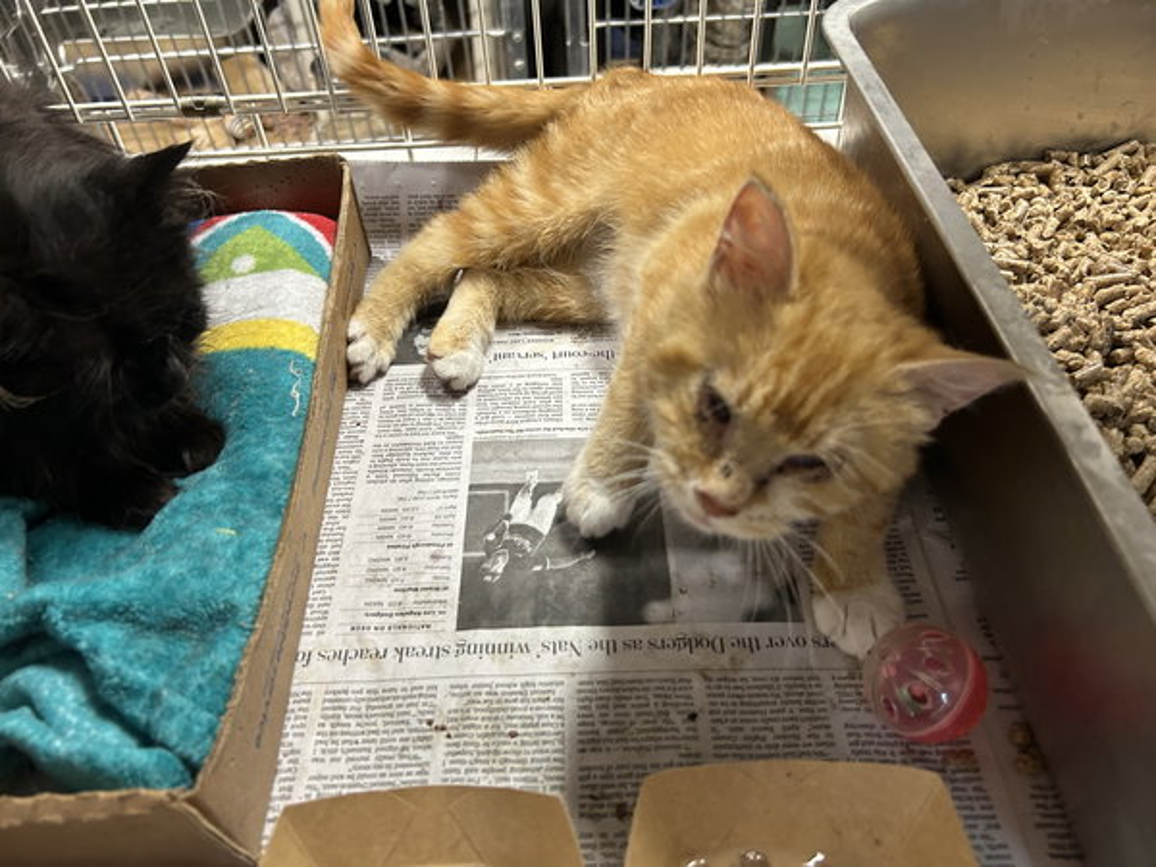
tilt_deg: -46.3
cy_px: 434
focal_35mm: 26
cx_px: 578
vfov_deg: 53.1
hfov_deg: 67.3
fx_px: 868
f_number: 1.5
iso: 200
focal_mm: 5.7
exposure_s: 1/60
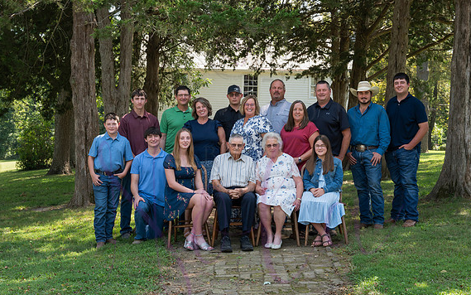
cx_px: 238
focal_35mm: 54
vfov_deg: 24.0
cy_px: 153
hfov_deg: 37.5
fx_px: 693
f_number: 8
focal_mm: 52
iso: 400
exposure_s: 1/160
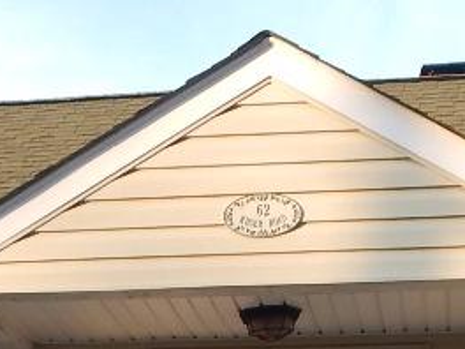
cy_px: 515
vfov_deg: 11.8
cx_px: 213
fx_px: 1612
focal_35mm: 120
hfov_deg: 16.4
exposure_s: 1/400
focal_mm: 4
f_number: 3
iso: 125
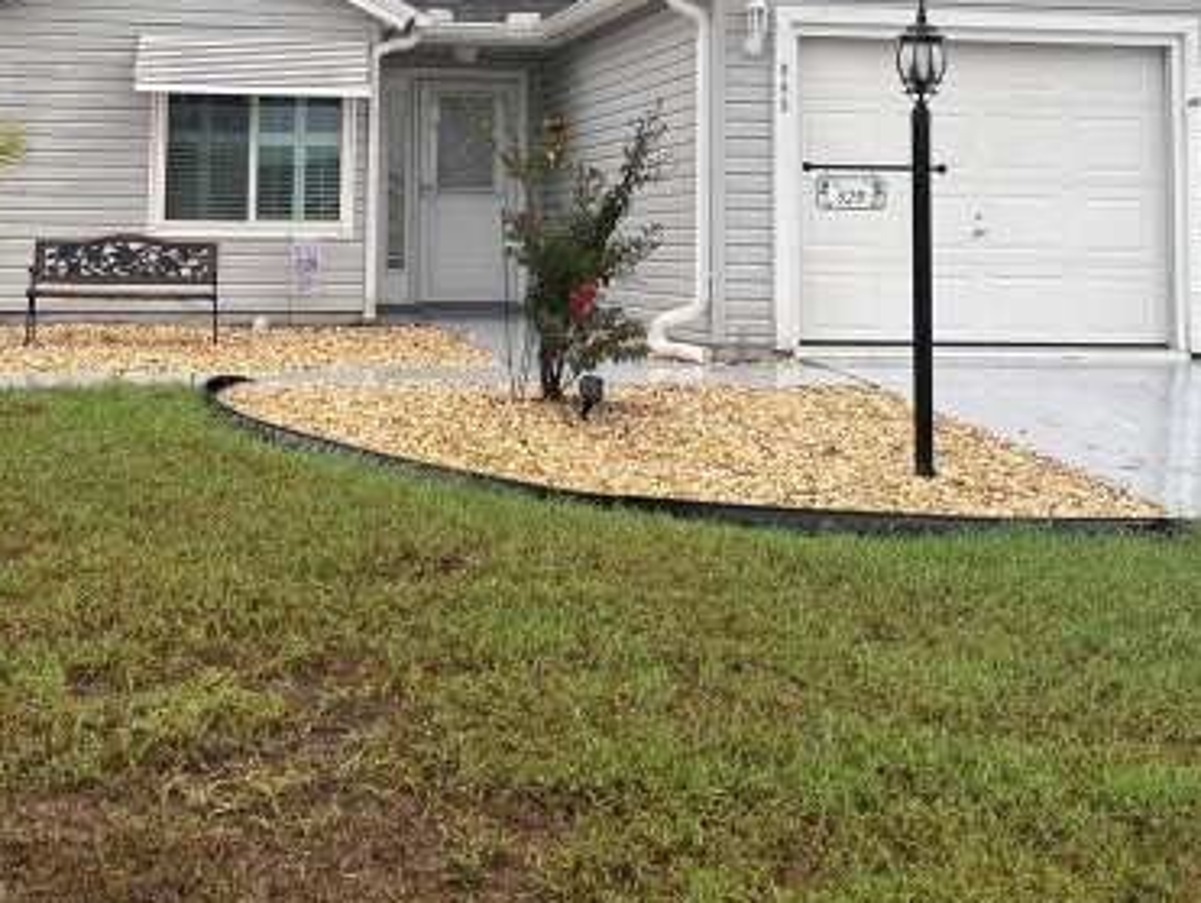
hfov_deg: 34.2
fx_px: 1945
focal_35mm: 56
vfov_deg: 25.3
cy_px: 78
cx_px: 492
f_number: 1.6
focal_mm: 5.96
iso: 40
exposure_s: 1/212
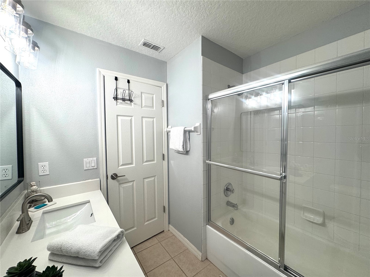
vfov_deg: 85.7
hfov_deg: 102.1
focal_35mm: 14
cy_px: 138
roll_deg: +0.5
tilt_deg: -2.1
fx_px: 150
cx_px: 185
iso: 160
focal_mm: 2.22
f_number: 2.2
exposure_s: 1/120
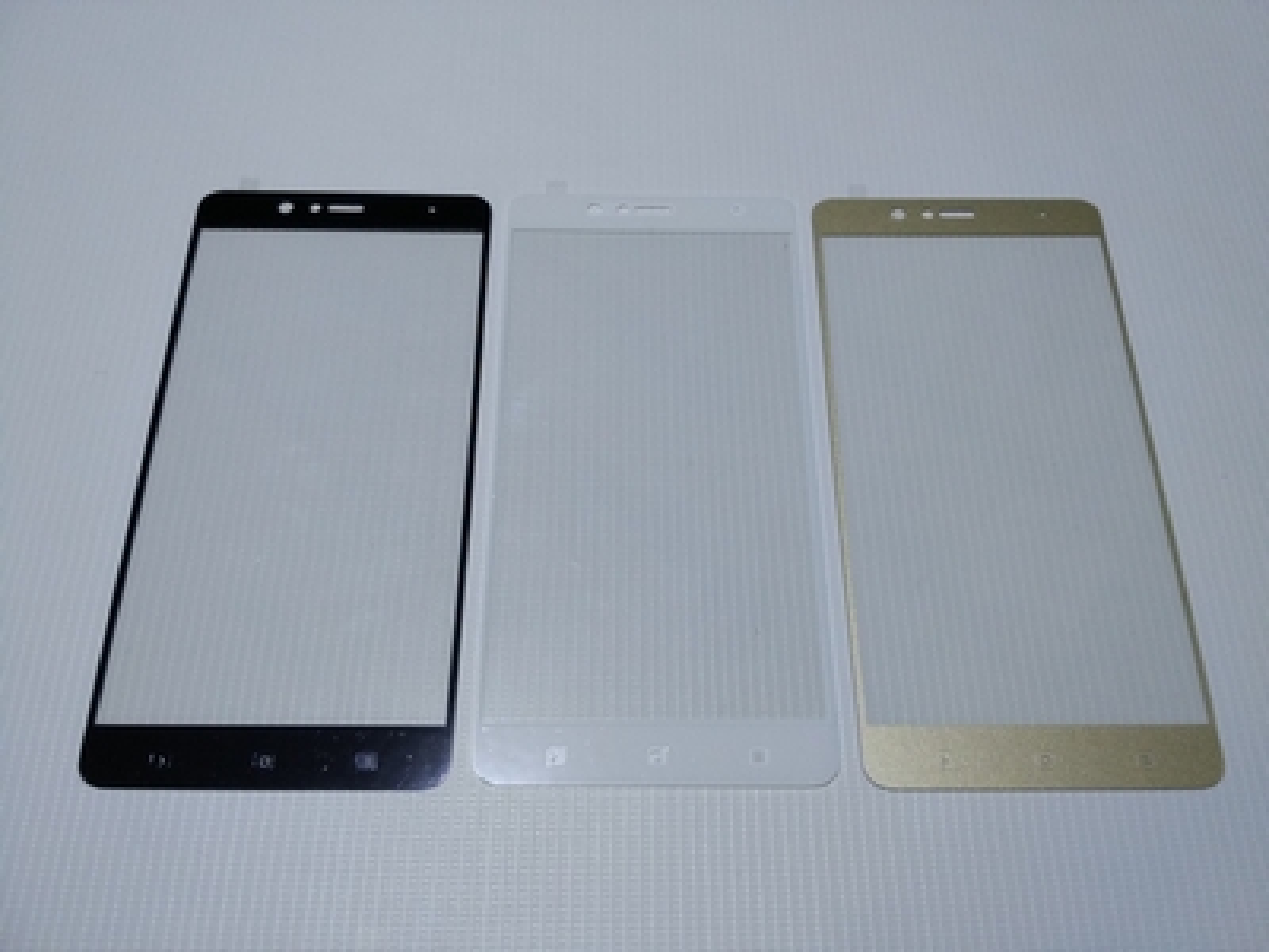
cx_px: 634
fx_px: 1100
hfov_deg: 60.0
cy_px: 476
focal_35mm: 30
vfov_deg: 46.8
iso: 337
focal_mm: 4.12
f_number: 2
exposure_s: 1/50
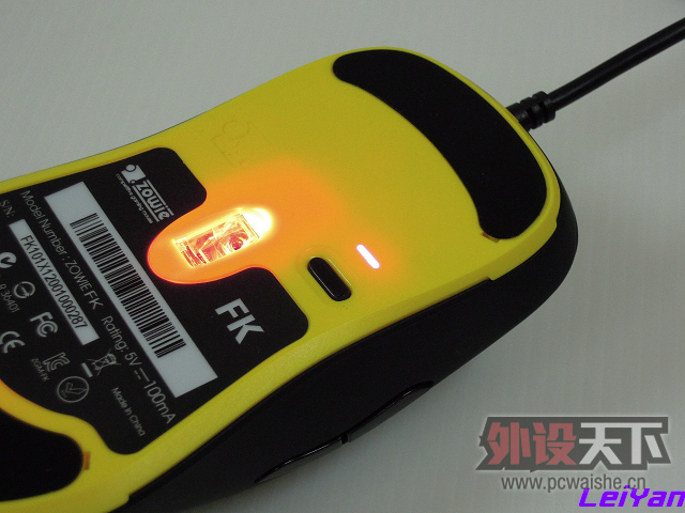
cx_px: 342
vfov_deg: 19.1
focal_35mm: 77
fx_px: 1524
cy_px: 256
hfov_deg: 25.3
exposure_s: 1/25
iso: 400
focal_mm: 13.8
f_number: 4.7
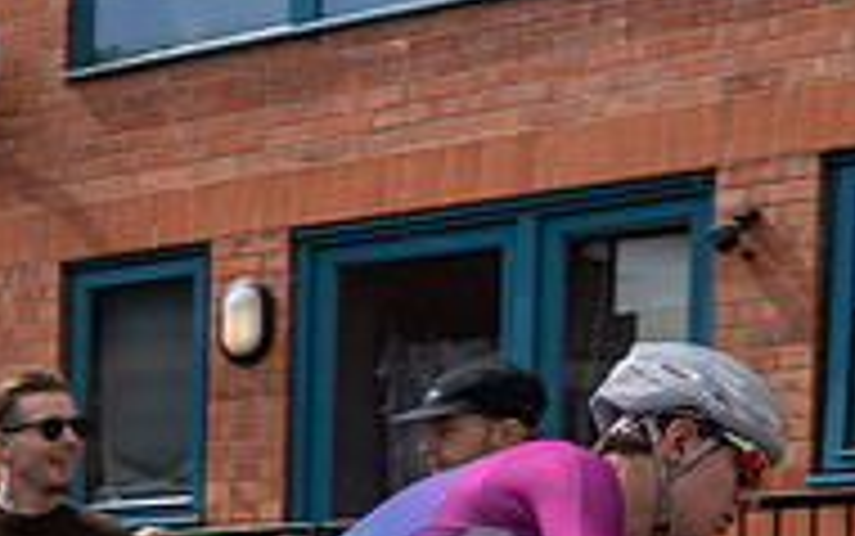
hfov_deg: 12.3
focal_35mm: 146
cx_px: -950
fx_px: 3404
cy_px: 765
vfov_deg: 8.8
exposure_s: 1/1000
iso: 160
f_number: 5
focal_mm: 30
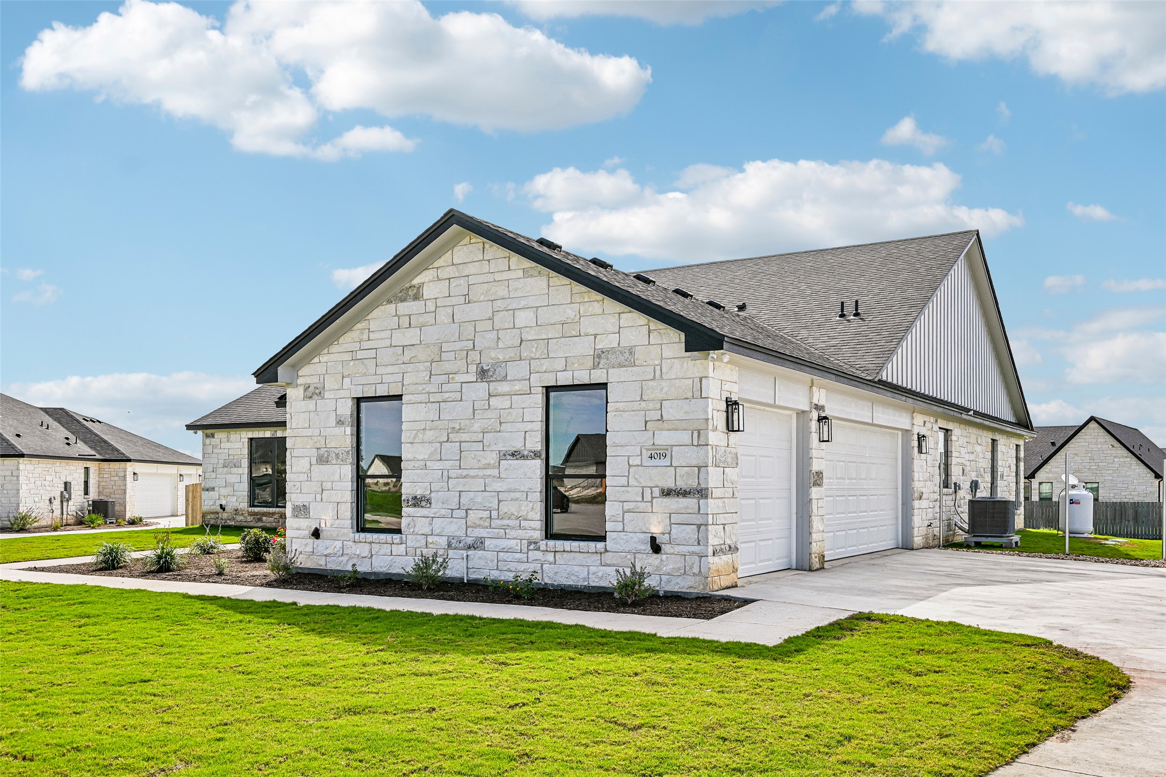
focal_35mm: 30
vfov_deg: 44.3
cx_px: 583
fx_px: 955
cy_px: 388
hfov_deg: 62.8
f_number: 8
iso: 100
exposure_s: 1/400
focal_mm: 29.5
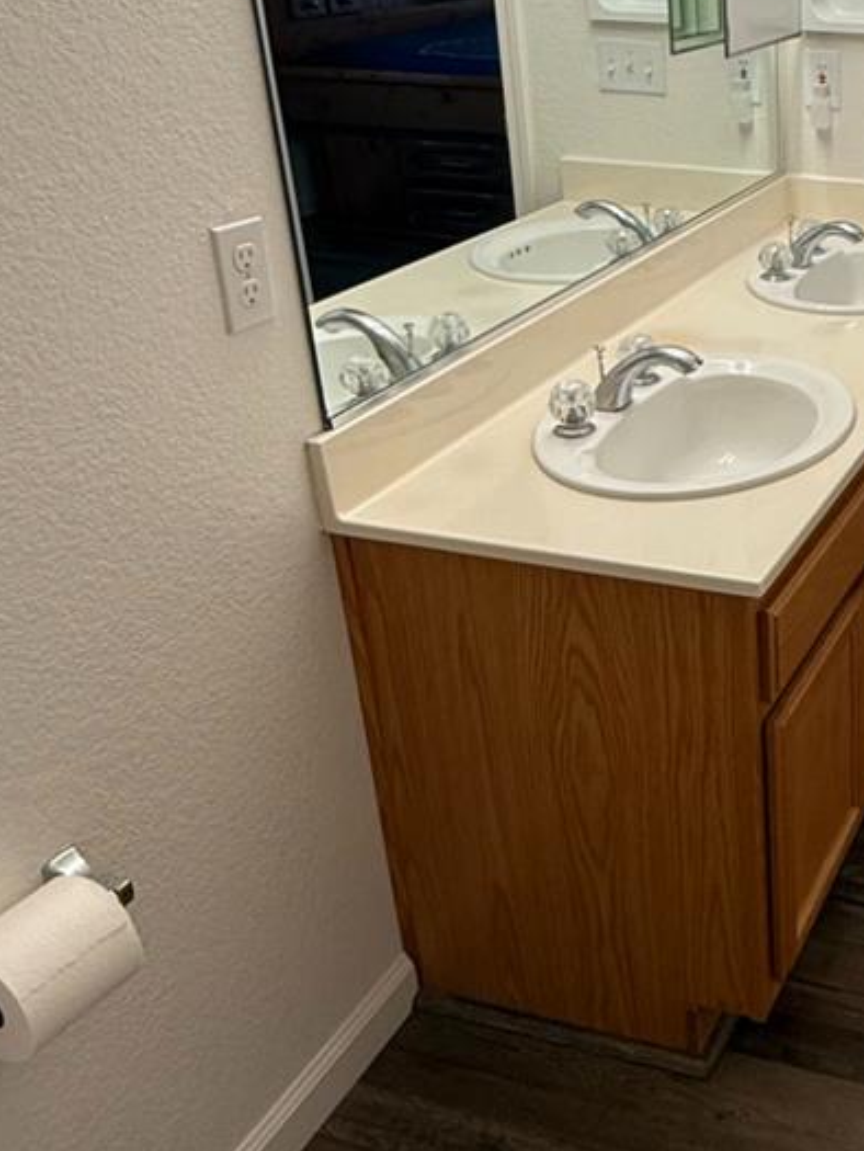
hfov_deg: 32.0
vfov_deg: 46.3
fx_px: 1331
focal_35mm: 40
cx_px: 937
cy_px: 417
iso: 125
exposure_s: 1/120
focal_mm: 2.22
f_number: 2.2
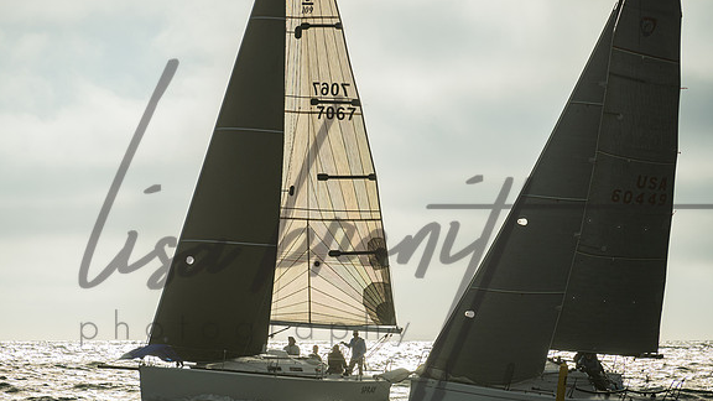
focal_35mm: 239
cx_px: 326
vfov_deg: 5.1
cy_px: 230
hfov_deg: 9.0
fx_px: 4519
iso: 250
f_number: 6.3
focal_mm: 200
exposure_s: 1/1250
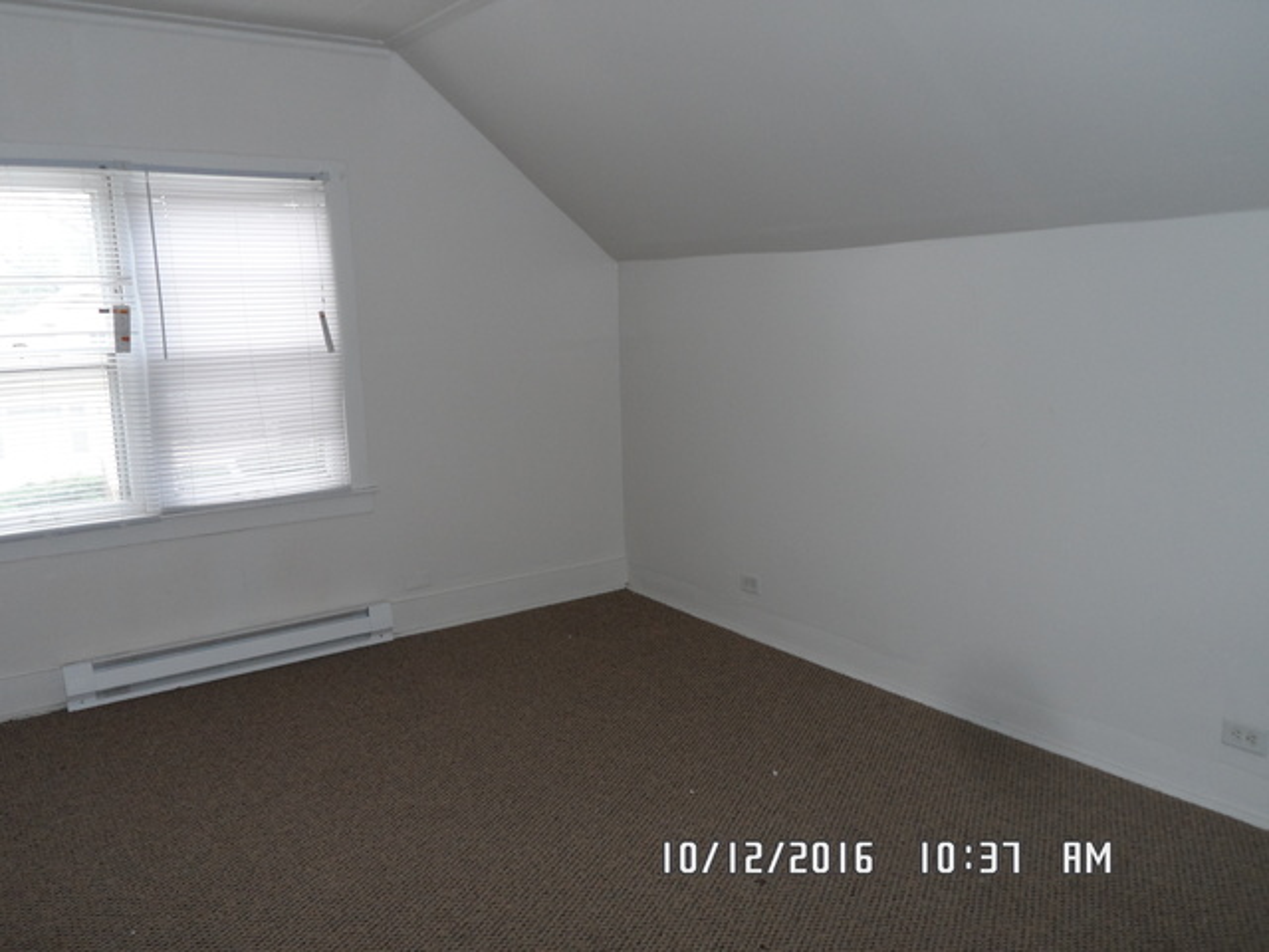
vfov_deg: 49.7
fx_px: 1026
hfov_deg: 63.4
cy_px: 476
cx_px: 634
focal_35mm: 28
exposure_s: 1/30
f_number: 3.1
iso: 160
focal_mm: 4.9
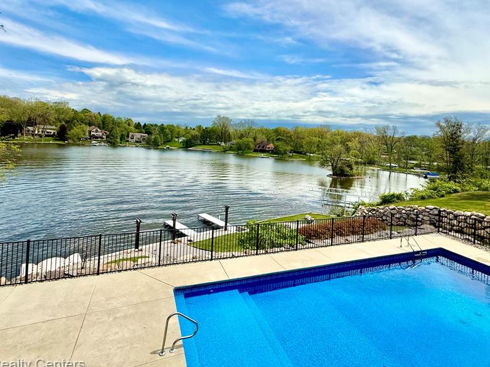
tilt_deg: +1.6
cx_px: 247
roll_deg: -3.0
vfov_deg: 70.5
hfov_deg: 87.8
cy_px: 139
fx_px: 255
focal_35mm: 18
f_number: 2.2
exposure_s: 1/3891
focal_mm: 2.22
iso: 50
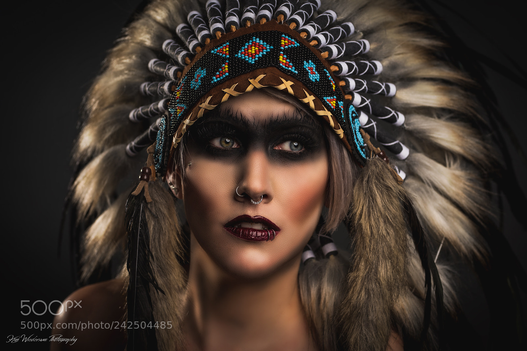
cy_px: 176
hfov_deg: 23.9
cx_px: 264
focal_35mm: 85
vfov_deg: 16.1
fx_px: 1245
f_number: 5
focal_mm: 85
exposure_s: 1/60
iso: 100
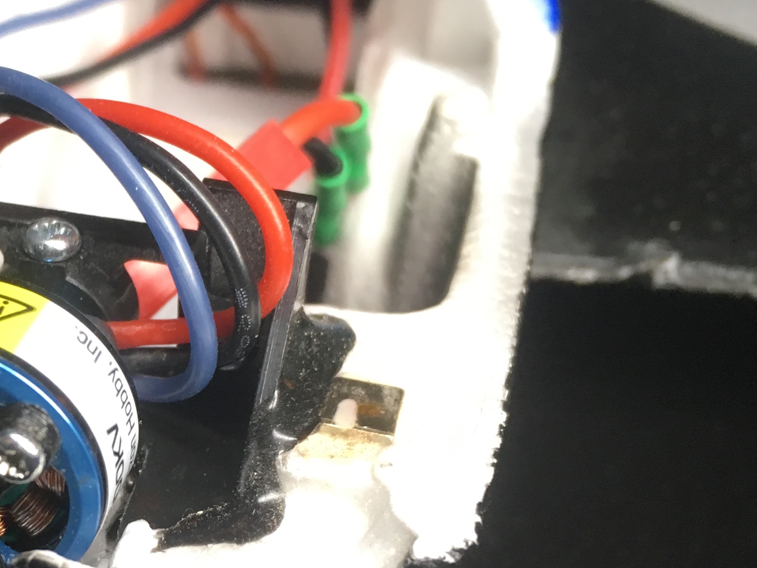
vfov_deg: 23.3
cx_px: 26
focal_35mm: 62
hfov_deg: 29.4
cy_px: 454
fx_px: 1356
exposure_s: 1/30
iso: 40
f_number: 2.2
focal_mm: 4.15
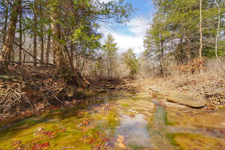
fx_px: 87
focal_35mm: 14
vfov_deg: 81.2
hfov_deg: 104.3
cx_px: 112
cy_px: 75
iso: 100
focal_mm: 14
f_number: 6.3
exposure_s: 1/125
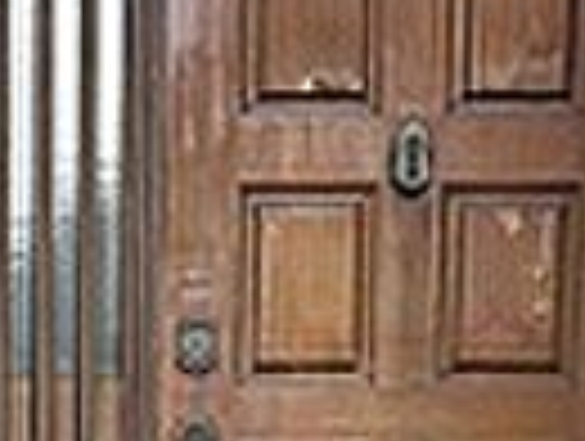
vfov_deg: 7.2
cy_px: 1238
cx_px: 81
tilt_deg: -13.6
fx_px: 3200
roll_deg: -0.5
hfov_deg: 10.4
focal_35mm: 189
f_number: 1.78
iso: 80
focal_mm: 6.86
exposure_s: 1/615
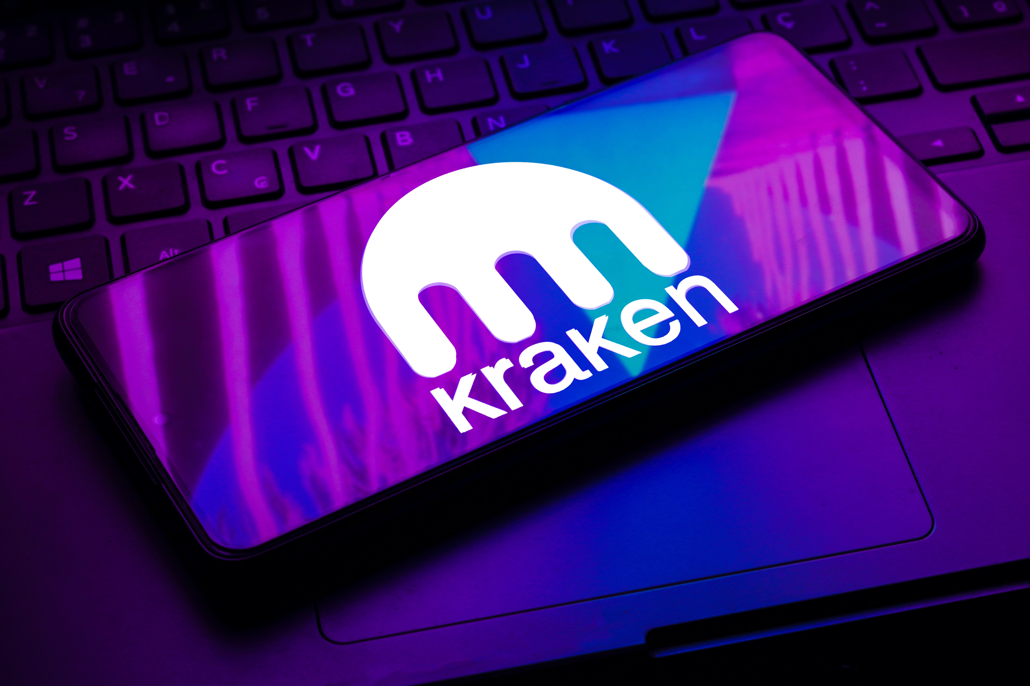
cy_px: 343
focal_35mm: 75
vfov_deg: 18.2
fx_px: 2146
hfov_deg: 27.0
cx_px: 515
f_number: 8
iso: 100
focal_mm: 50
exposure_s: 1/1.25
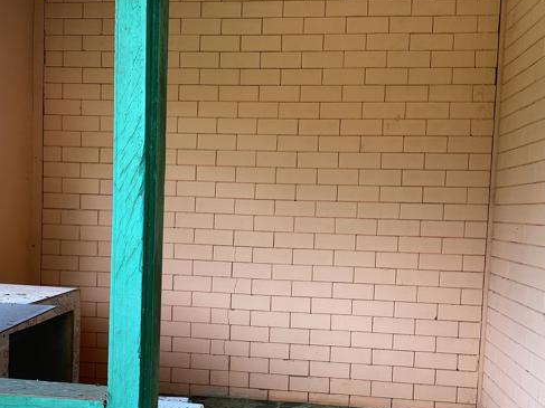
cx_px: 225
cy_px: 262
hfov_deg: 44.6
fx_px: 661
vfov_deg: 34.1
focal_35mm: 42
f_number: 2.4
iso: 32
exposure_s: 1/120
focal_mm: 3.3
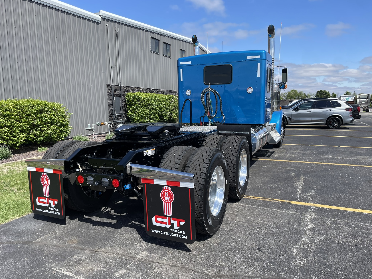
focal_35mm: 26
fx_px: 279
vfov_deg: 53.1
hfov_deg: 67.3
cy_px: 140
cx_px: 186
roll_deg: +1.0
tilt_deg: -8.6
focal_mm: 4.2
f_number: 1.6
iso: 32
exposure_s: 1/2398
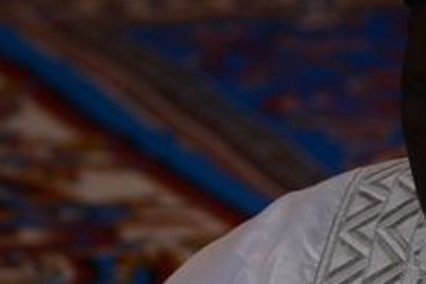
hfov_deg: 2.9
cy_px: 344
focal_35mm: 719
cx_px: 670
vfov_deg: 1.9
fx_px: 8508
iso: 100
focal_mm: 110
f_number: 4
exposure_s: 1/60
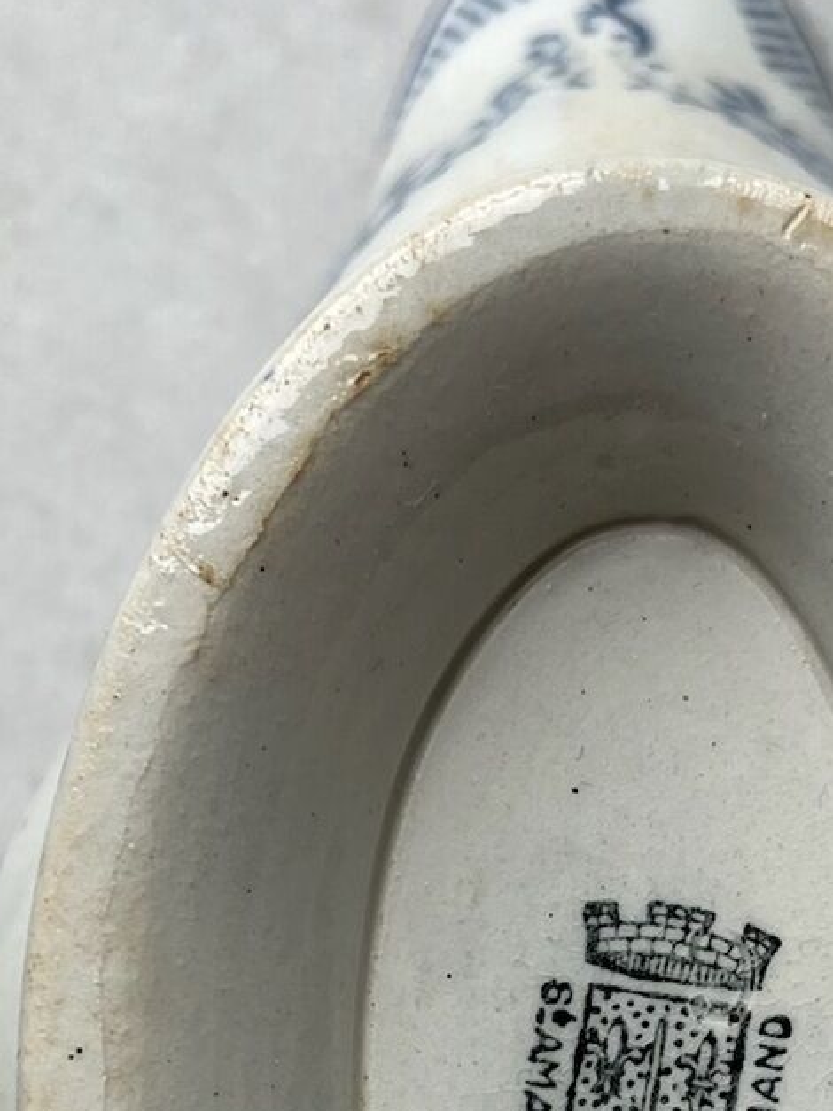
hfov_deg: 17.6
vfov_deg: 22.6
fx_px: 2664
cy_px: 1109
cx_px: 649
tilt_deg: -89.2
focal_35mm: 83
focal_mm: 5.7
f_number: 1.5
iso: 50
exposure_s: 1/561
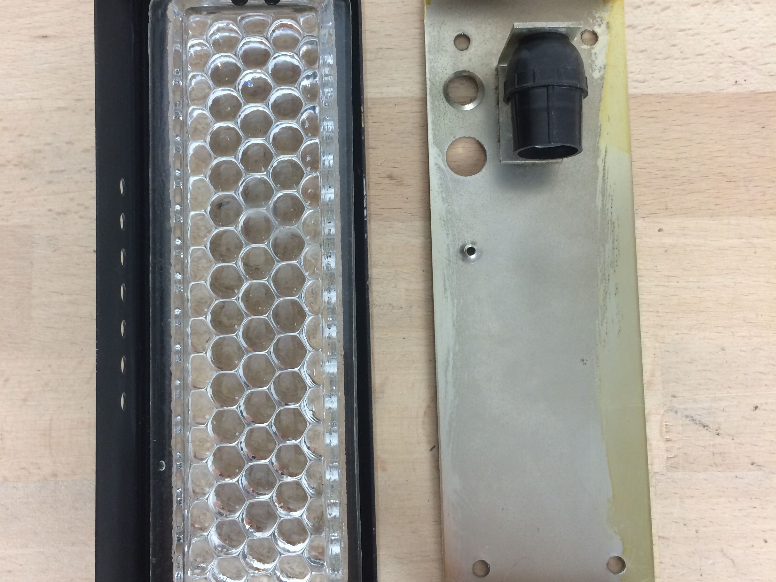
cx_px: 385
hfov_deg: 47.9
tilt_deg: -86.2
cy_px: 292
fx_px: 874
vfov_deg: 36.8
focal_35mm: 39
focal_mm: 4.15
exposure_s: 1/33
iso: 64
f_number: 2.2
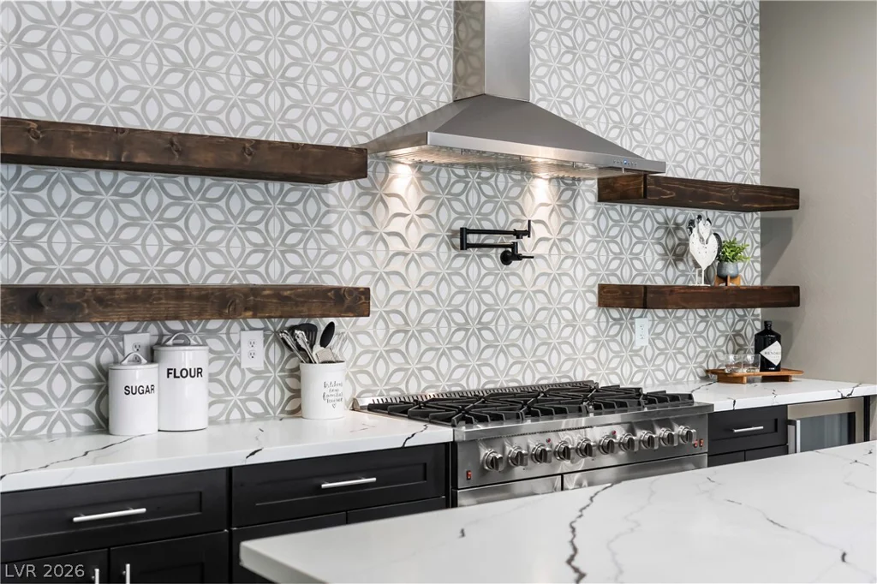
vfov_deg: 31.9
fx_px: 1023
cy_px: 292
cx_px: 438
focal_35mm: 42
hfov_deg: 46.4
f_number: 2.8
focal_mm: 28
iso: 400
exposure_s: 1/800
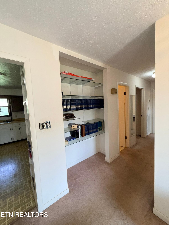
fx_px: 91
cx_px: 84
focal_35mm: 14
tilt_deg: -2.0
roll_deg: +2.1
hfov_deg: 85.7
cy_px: 112
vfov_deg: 102.1
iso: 80
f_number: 2.2
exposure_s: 1/120
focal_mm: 2.22
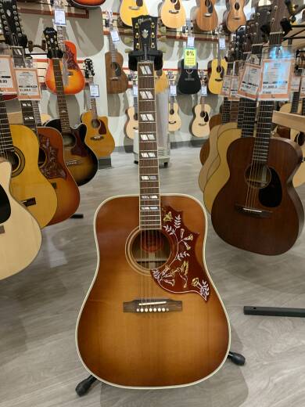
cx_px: 152
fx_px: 305
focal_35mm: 26
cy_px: 204
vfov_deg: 67.3
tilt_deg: -18.4
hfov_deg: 53.1
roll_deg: +0.5
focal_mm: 4.25
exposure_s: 1/60
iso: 320
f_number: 1.8
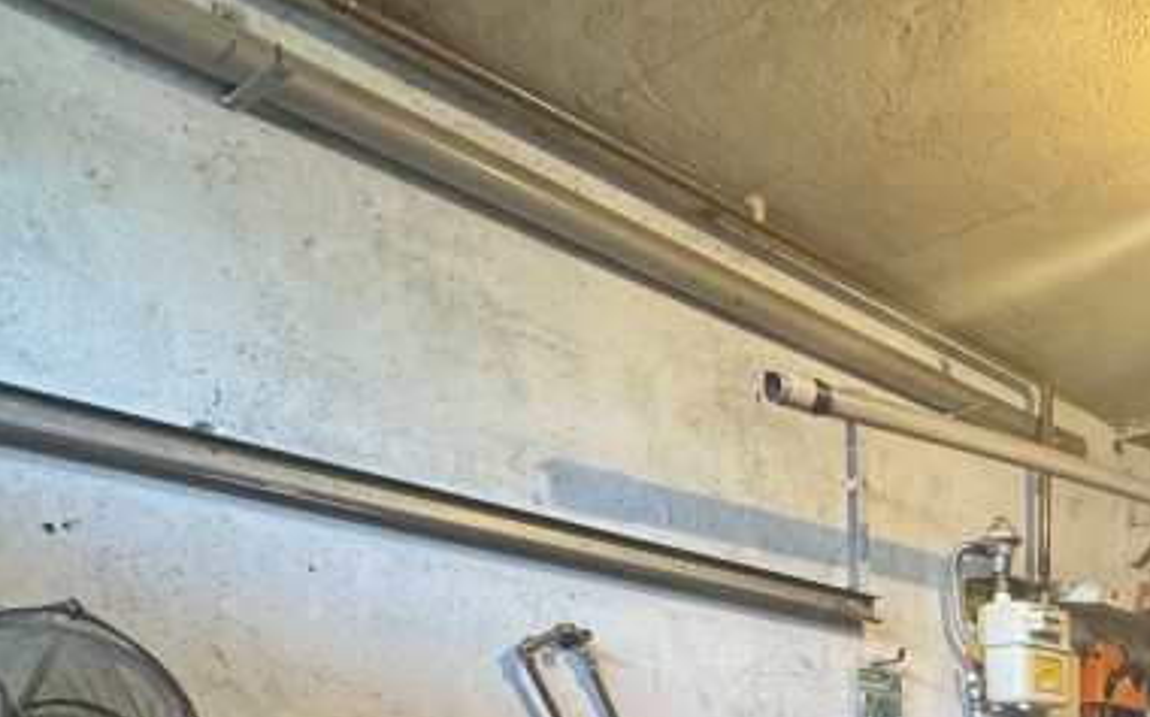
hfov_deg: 41.4
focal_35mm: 40
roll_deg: +1.0
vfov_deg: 26.5
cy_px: 959
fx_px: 1253
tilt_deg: -3.2
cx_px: 1204
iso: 400
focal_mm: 2.22
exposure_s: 1/50
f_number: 2.2
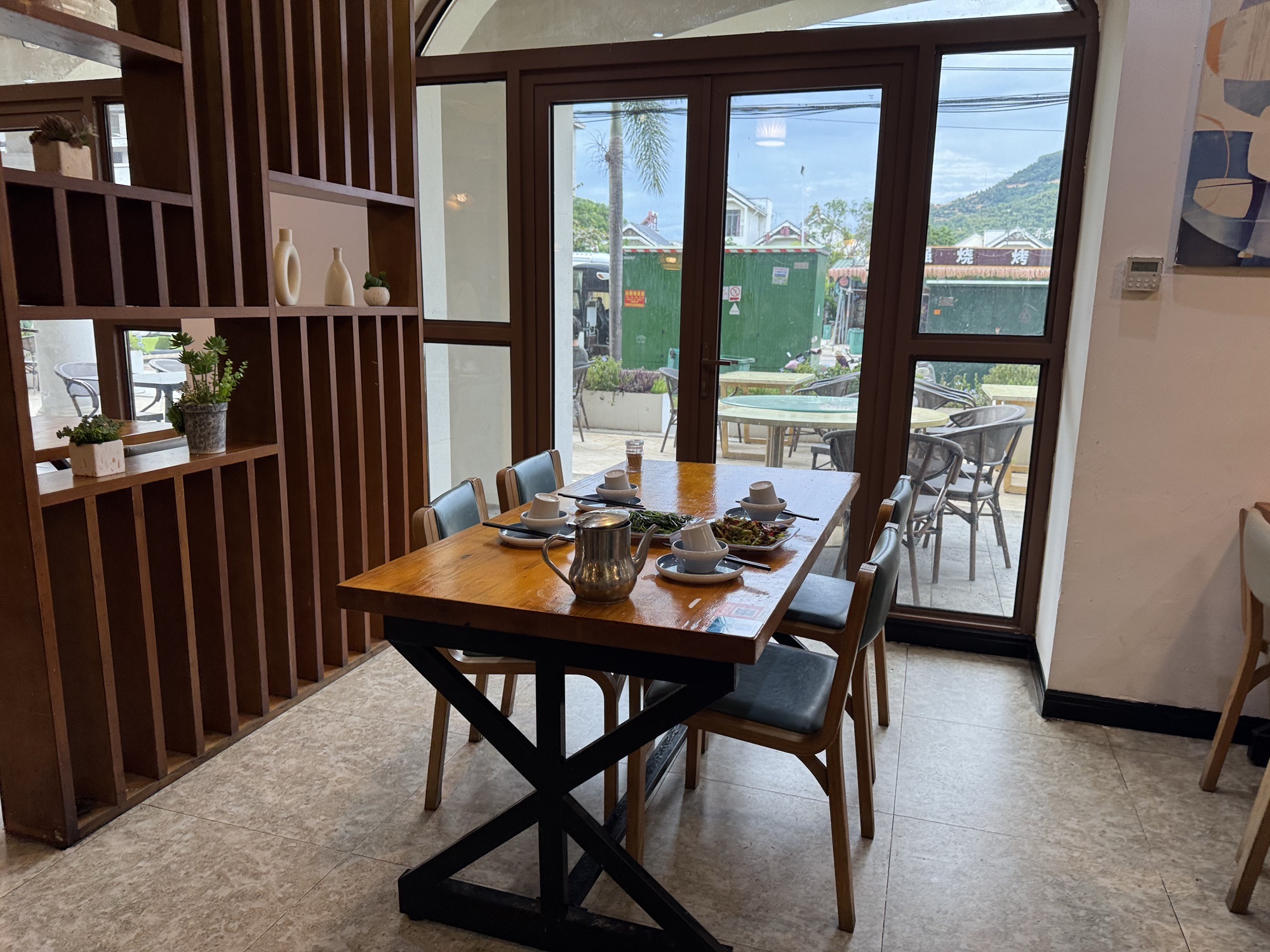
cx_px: 635
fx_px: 881
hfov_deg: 71.6
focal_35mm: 24
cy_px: 476
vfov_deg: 56.8
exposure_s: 1/100
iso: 100
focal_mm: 6.76
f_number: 1.78
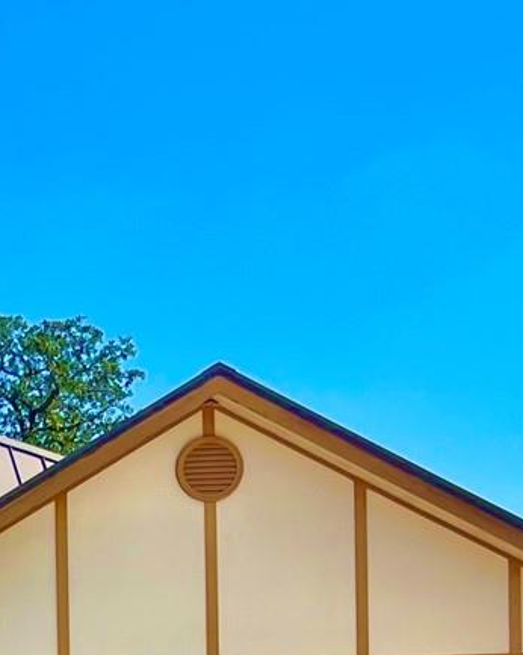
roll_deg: +1.4
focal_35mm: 120
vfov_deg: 15.0
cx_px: -521
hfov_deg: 11.6
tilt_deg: -1.0
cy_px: 932
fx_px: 2323
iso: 50
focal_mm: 5.1
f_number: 1.6
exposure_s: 1/3215
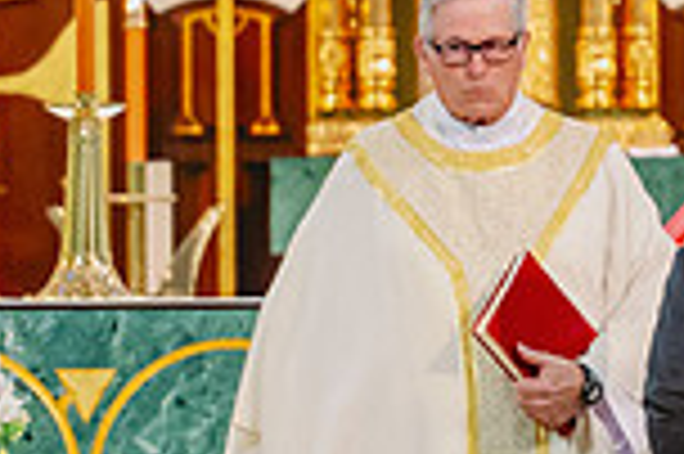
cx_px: 994
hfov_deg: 2.0
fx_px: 19435
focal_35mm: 1024
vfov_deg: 1.3
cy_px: 187
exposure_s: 1/160
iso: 3200
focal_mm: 200
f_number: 2.8
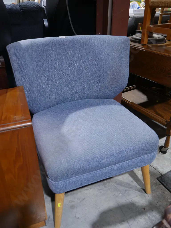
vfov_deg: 59.9
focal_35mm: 30
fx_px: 197
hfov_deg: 46.8
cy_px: 114
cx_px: 86
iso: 500
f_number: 3.6
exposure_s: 1/60
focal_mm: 15
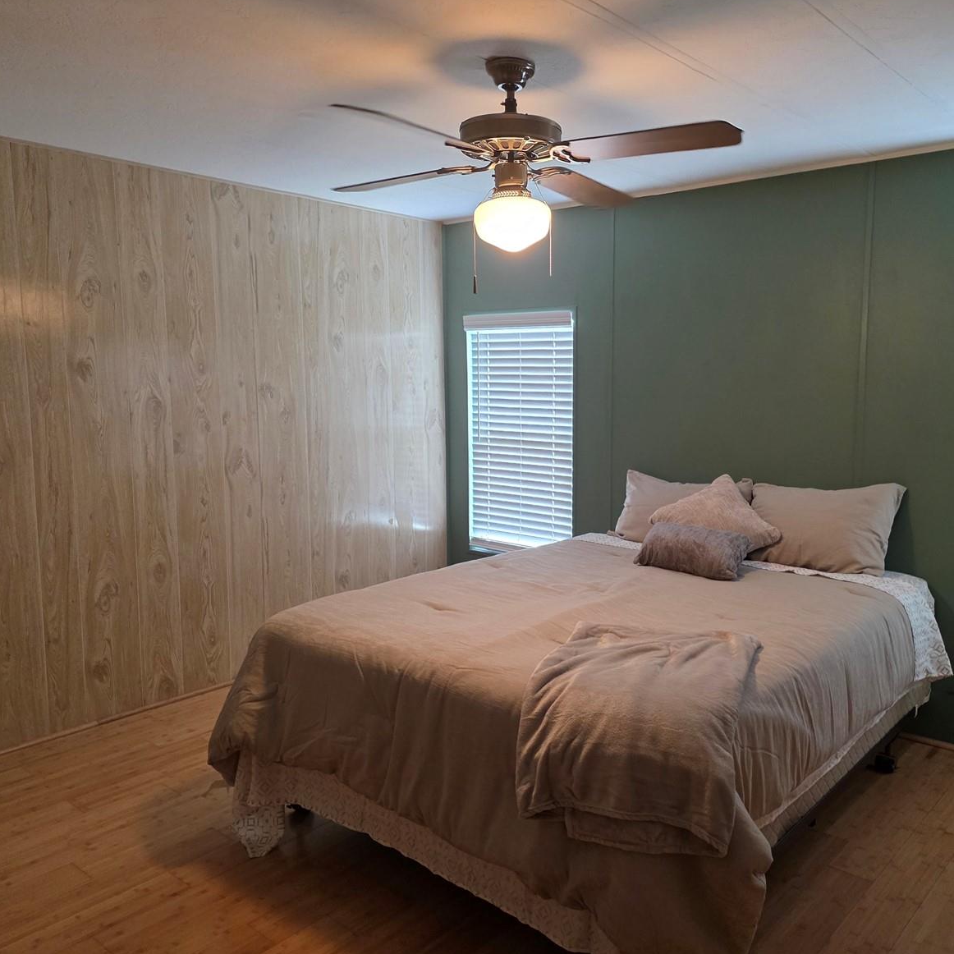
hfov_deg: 57.1
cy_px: 470
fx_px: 873
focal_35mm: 28
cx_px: 534
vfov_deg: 57.3
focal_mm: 6.25
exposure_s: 1/120
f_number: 1.7
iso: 500
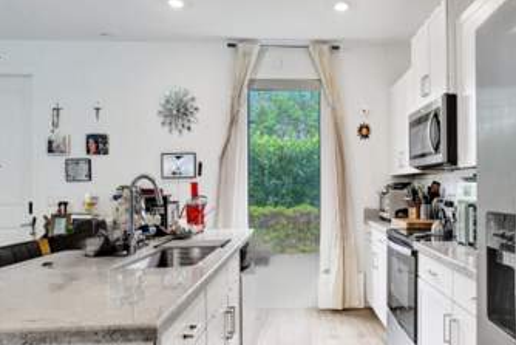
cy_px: 184
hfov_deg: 74.9
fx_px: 330
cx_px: 320
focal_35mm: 23
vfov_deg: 55.1
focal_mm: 16
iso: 1600
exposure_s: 1/200
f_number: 5
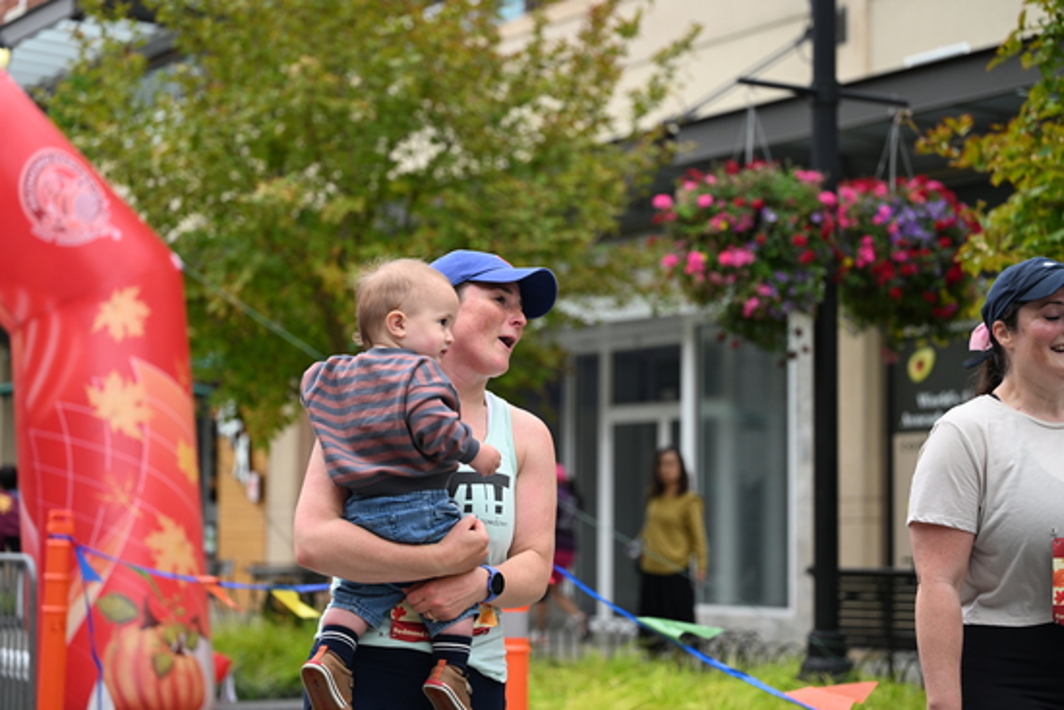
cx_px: 532
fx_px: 2069
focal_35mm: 70
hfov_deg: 28.8
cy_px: 355
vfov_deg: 19.5
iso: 640
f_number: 2.8
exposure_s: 1/1600
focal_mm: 70
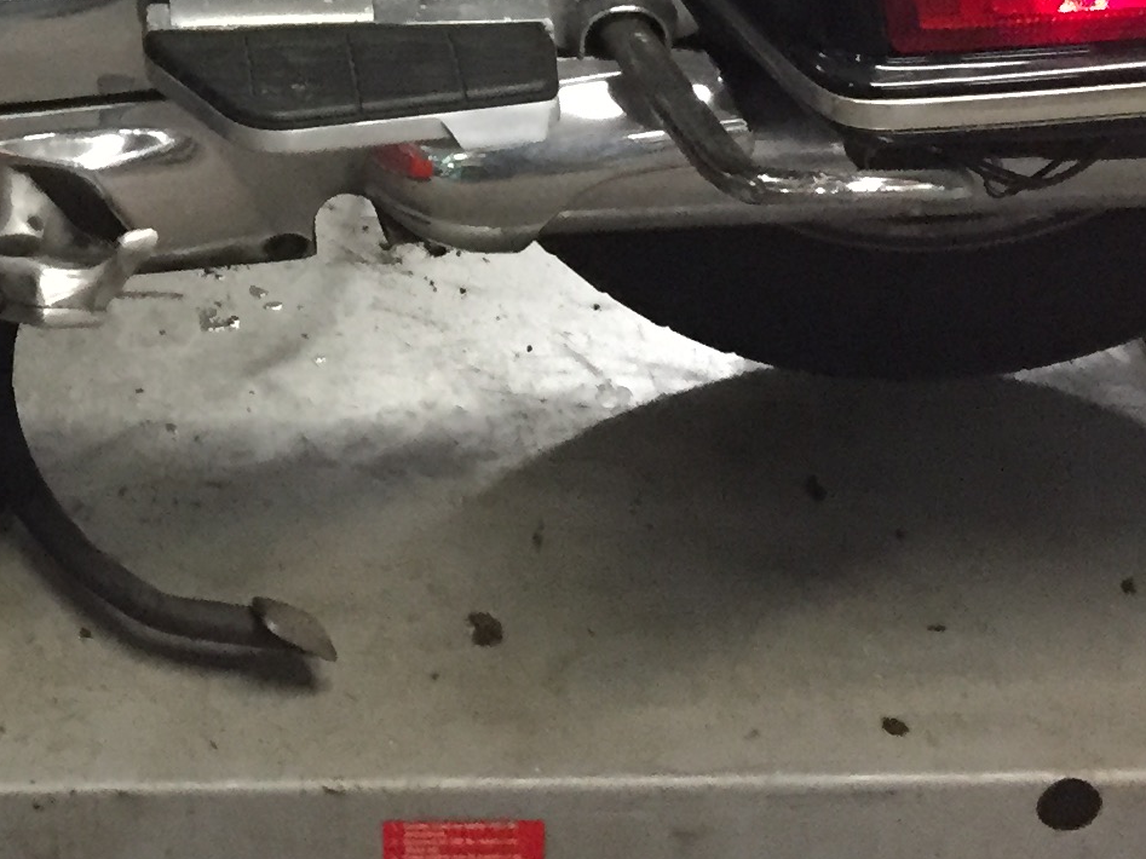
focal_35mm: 100
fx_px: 3310
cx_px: -197
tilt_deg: -22.5
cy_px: -404
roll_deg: +5.0
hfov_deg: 18.7
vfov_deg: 13.9
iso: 250
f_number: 2.2
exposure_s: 1/20
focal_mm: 4.15
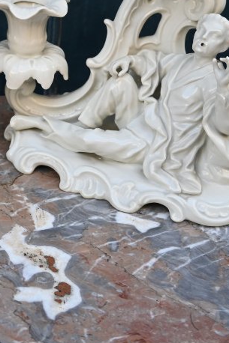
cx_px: -44
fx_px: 732
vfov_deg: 26.1
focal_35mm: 77
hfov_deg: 17.0
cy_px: 88
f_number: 4
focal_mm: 19.5
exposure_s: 1/250
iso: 250
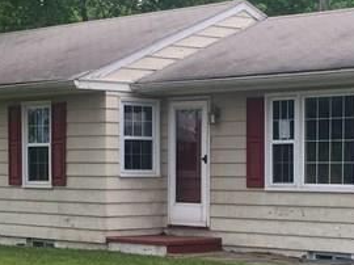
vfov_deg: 13.3
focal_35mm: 110
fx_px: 1124
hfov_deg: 17.9
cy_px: 227
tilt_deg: -3.0
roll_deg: -1.8
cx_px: 226
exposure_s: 1/151
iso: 25
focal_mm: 4.15
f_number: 2.2
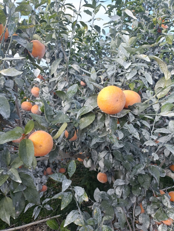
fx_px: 168
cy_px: 116
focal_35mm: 25
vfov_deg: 69.4
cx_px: 87
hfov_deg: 54.9
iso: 100
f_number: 1.7
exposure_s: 1/146
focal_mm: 4.7
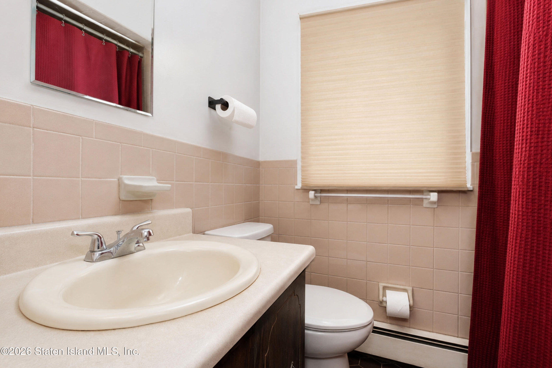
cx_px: 276
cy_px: 184
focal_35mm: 15
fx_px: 230
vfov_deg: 77.3
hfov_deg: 100.4
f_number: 9
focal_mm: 10
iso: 2000
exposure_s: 1/60
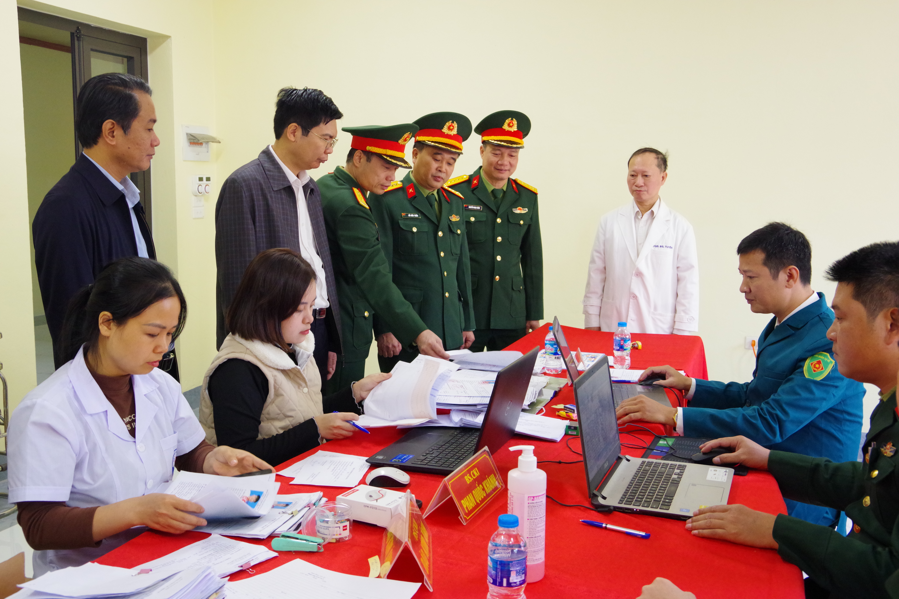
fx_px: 899
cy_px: 300
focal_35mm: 36
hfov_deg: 53.1
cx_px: 450
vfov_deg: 36.9
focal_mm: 24
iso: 3200
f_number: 8
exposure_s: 1/80
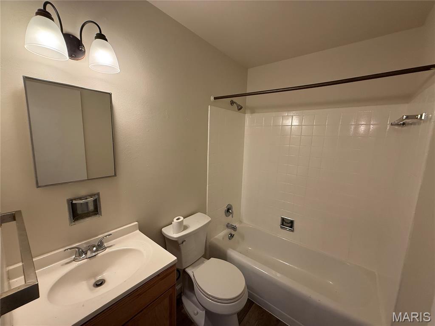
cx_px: 218
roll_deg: -1.8
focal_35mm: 14
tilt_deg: -7.8
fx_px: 176
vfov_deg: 85.7
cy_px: 163
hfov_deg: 102.1
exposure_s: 1/60
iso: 200
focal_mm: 2.22
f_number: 2.2
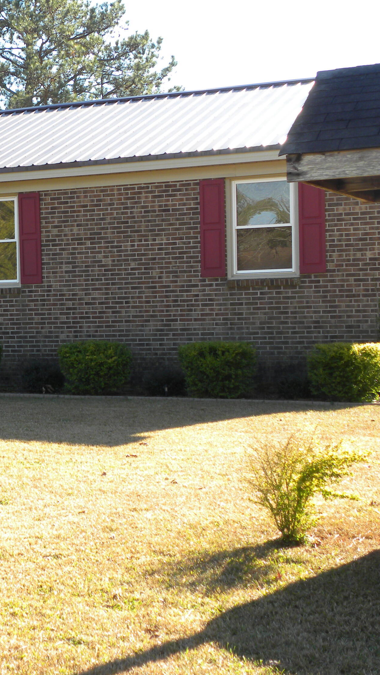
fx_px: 1361
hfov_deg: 15.6
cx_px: -8
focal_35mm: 76
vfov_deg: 27.9
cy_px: 338
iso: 64
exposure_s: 1/136
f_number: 4
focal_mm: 9.2
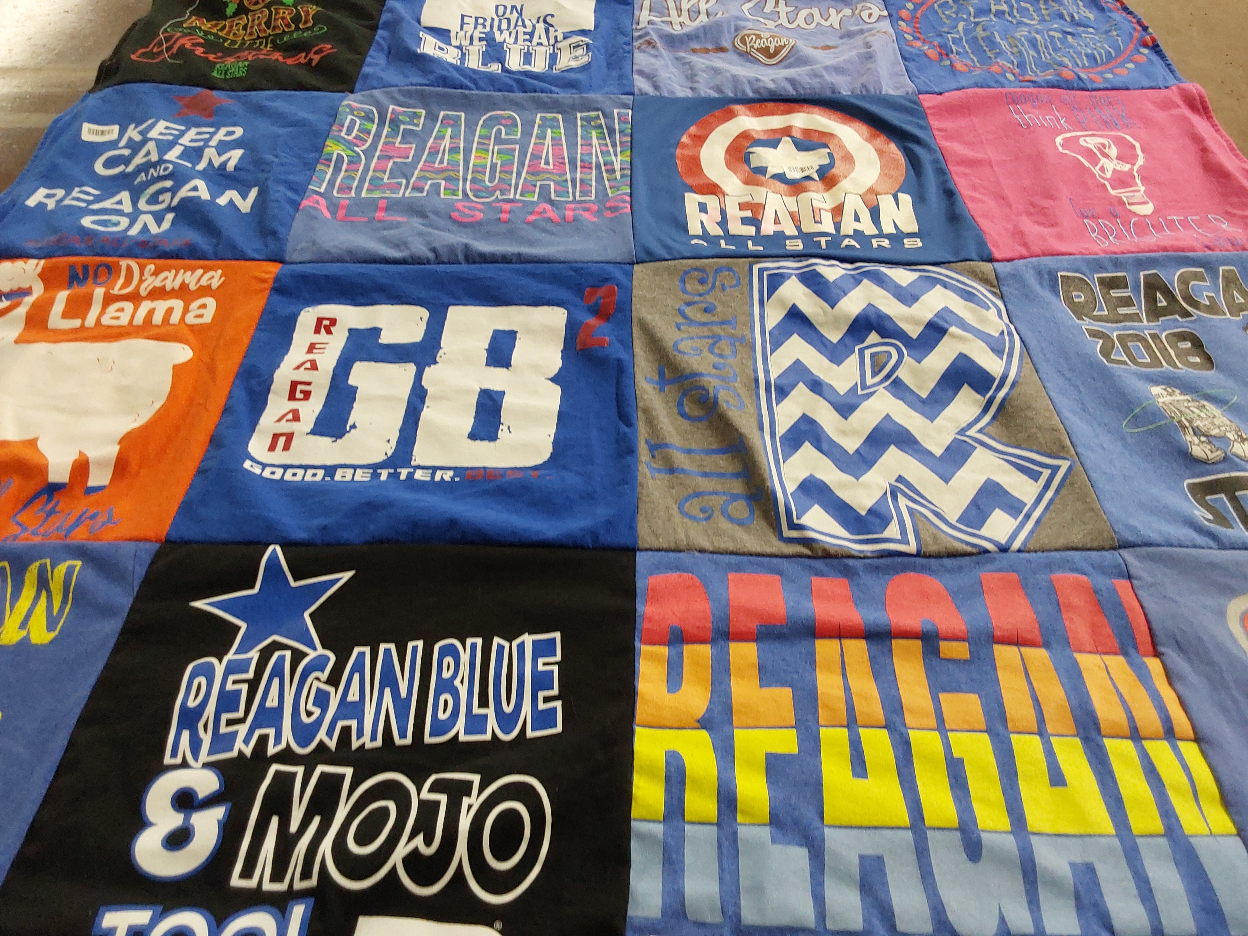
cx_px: 624
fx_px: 1009
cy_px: 468
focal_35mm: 28
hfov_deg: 63.4
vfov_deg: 49.7
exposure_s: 1/60
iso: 160
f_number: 1.9
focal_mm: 2.91
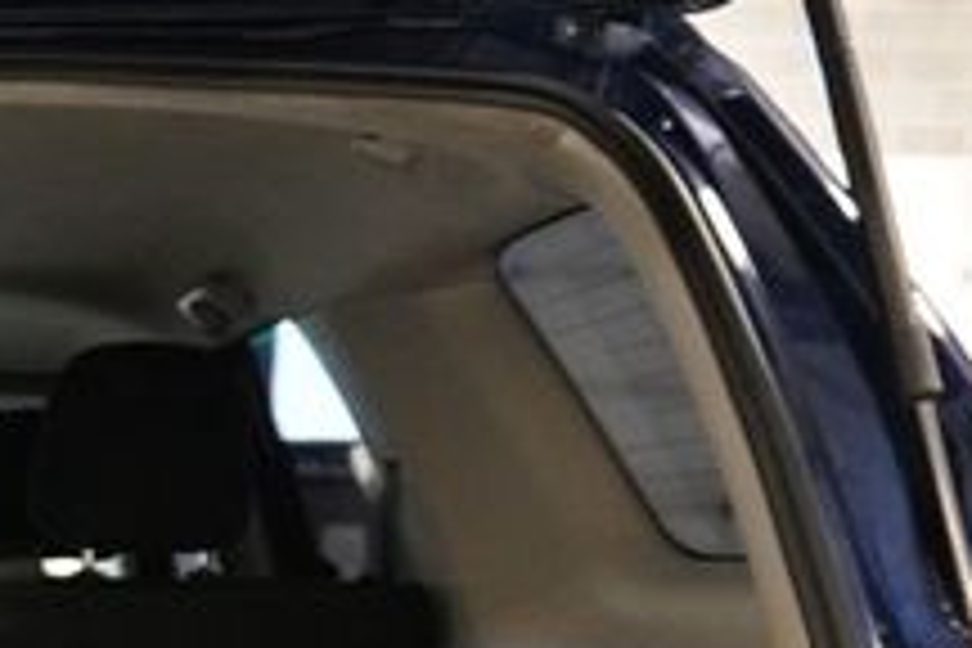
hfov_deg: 21.9
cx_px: -261
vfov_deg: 15.4
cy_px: 850
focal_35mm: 84
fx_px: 2281
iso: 6400
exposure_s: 1/50
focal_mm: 19
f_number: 4
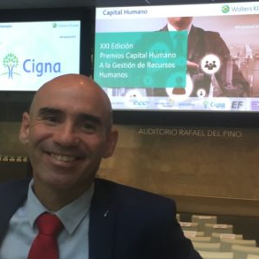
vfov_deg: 29.4
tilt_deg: -3.7
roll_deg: -2.7
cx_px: 177
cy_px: 164
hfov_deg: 29.3
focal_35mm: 58
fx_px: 491
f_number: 2.2
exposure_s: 1/33
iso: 80
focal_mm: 4.15
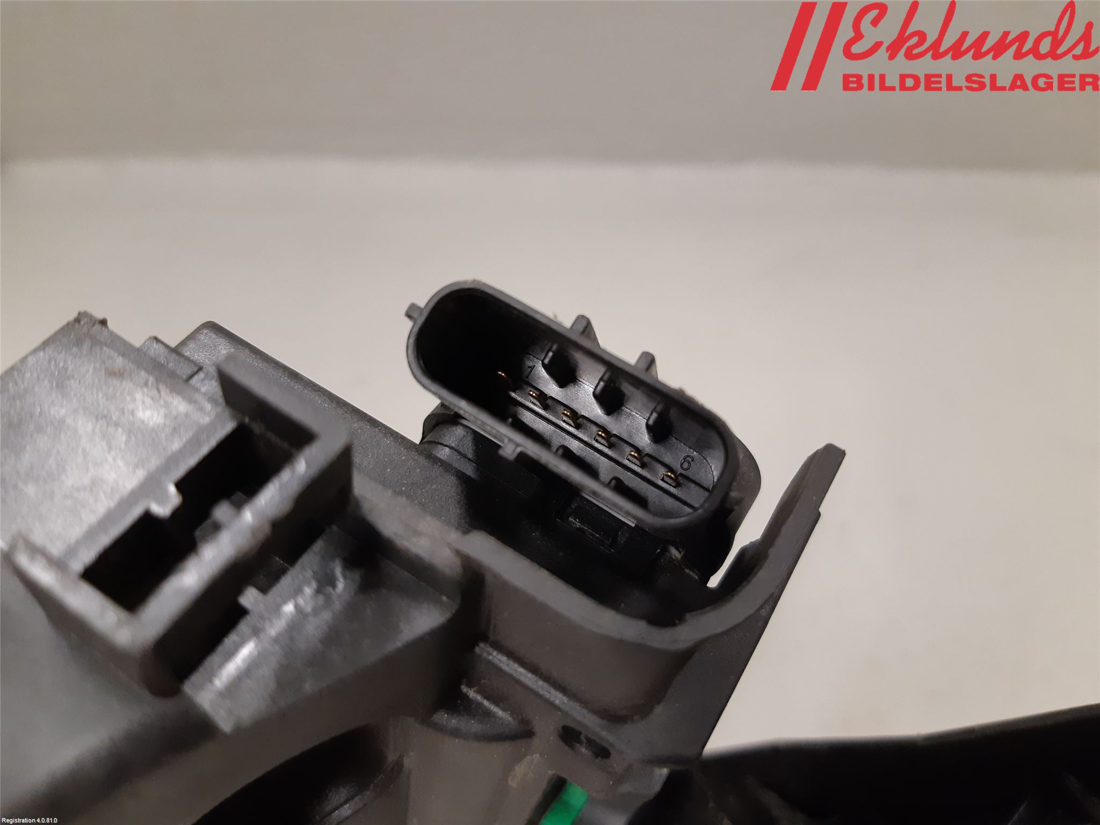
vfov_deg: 53.1
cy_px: 412
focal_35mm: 26
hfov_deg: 67.3
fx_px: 826
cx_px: 550
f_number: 1.7
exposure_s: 1/60
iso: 250
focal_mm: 3.93
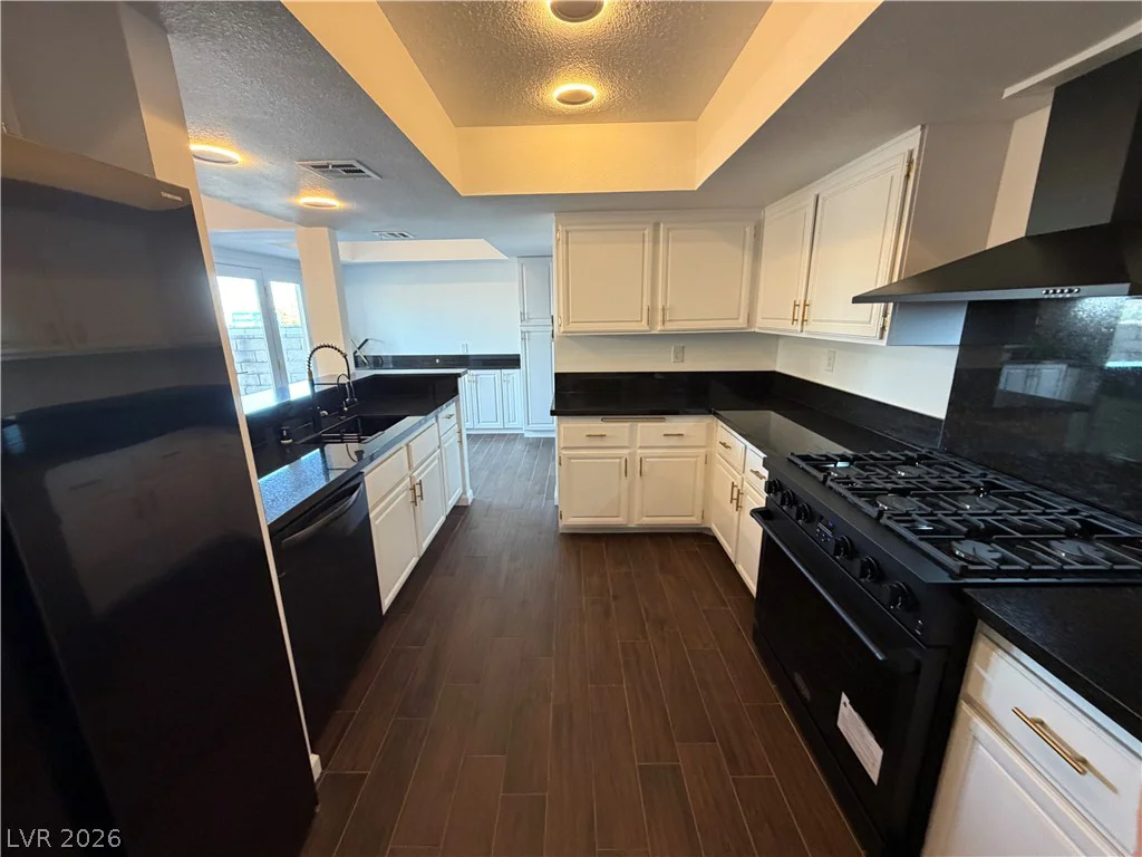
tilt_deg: -13.1
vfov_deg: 85.7
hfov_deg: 102.1
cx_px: 571
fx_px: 462
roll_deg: +1.4
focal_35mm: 14
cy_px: 428
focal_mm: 2.22
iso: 400
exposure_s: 1/60
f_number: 2.2
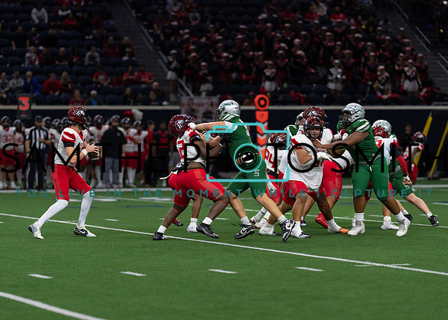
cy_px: 196
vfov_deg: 8.3
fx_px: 2209
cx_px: 217
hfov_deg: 11.6
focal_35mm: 174
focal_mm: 135
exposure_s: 1/1600
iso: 1000
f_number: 1.8
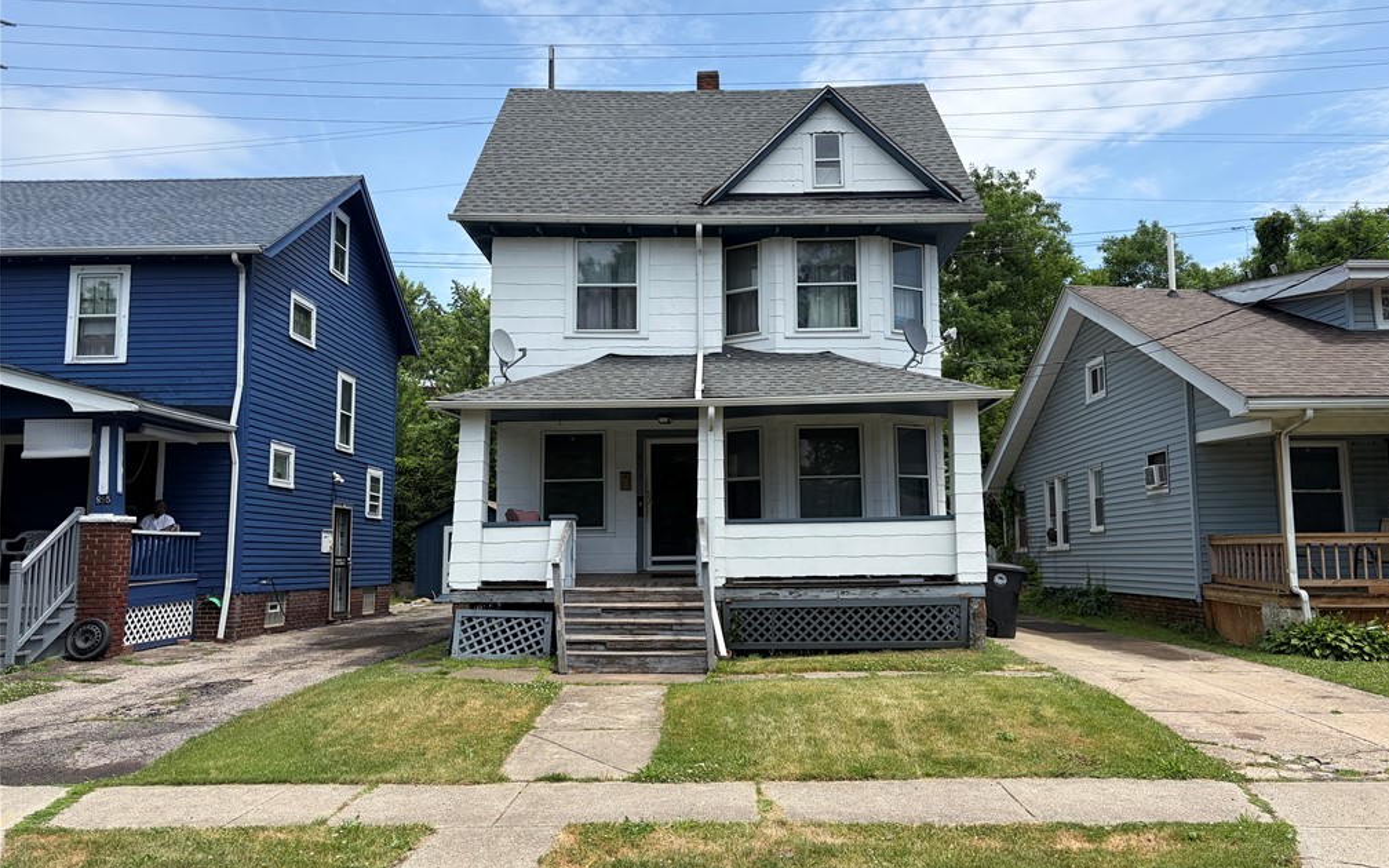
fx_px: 1060
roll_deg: +1.2
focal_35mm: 28
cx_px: 704
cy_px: 430
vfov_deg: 44.5
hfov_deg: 66.5
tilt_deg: +7.6
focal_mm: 5.96
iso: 50
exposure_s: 1/2747
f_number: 1.6
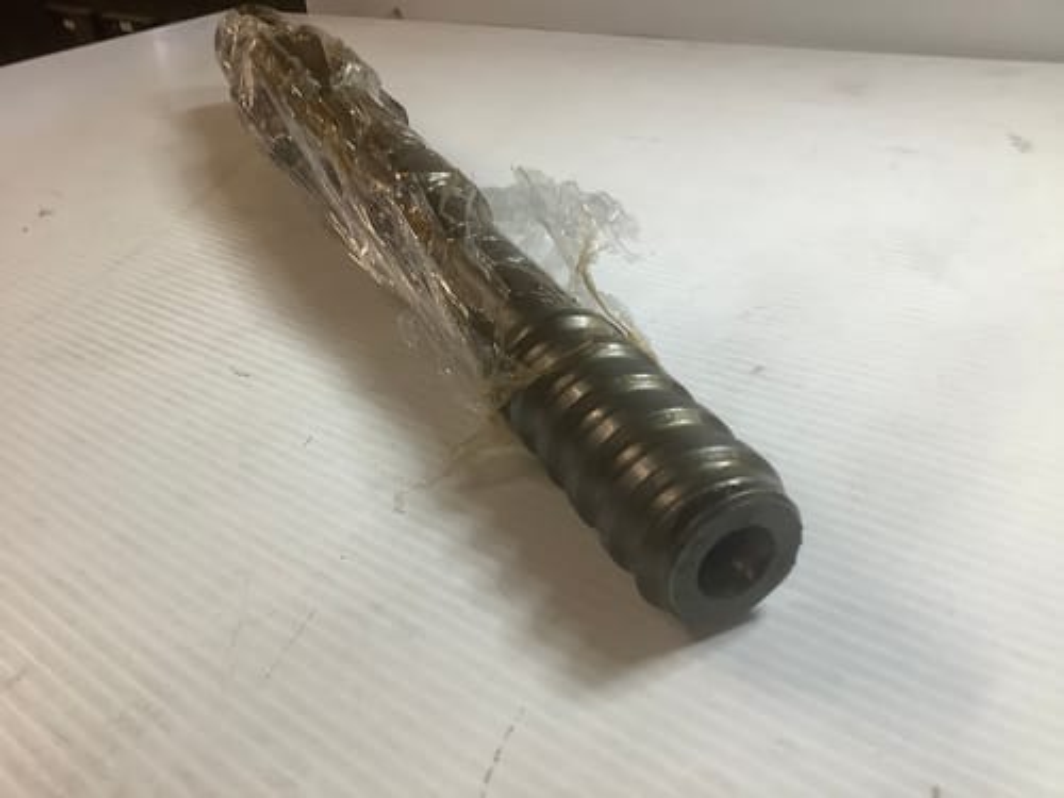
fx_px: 953
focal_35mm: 31
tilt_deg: -30.3
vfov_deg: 45.4
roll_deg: +6.9
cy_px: 399
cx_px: 532
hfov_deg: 58.4
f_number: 2.4
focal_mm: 3.3
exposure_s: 1/50
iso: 80
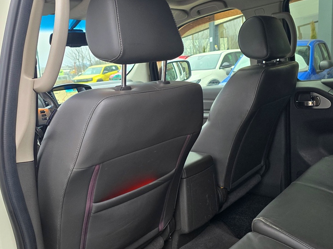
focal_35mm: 32
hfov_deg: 56.6
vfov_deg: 44.1
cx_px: 143
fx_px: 308
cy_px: 116
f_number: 1.7
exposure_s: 1/180
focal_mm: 6.3
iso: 250
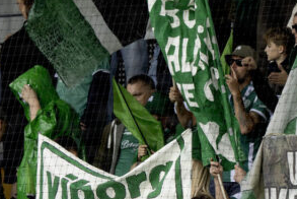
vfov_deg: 1.0
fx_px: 11536
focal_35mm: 1397
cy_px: 236
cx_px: 133
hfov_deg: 1.5
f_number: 4
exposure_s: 1/1600
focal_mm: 400
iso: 800
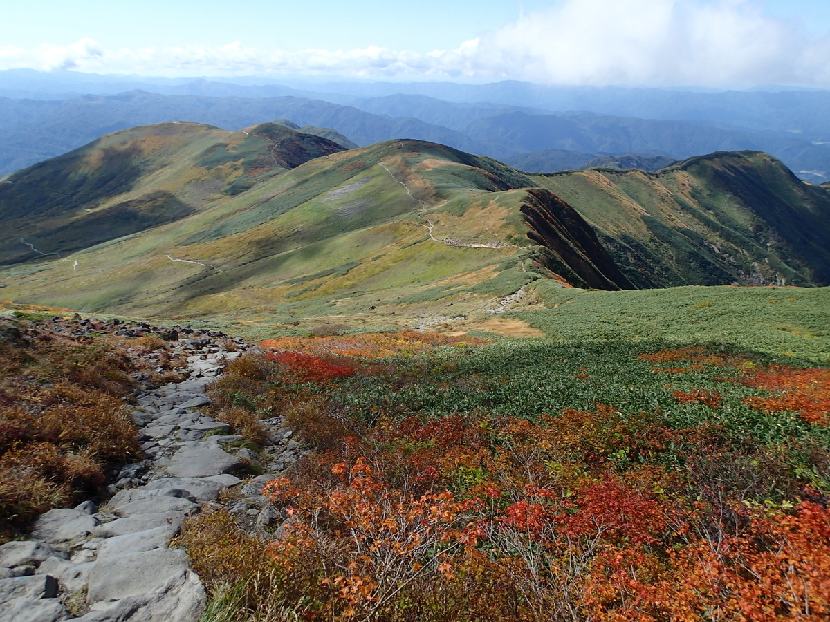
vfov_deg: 54.9
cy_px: 311
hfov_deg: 69.4
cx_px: 415
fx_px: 599
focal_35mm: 25
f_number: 8
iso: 100
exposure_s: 1/160
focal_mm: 4.5
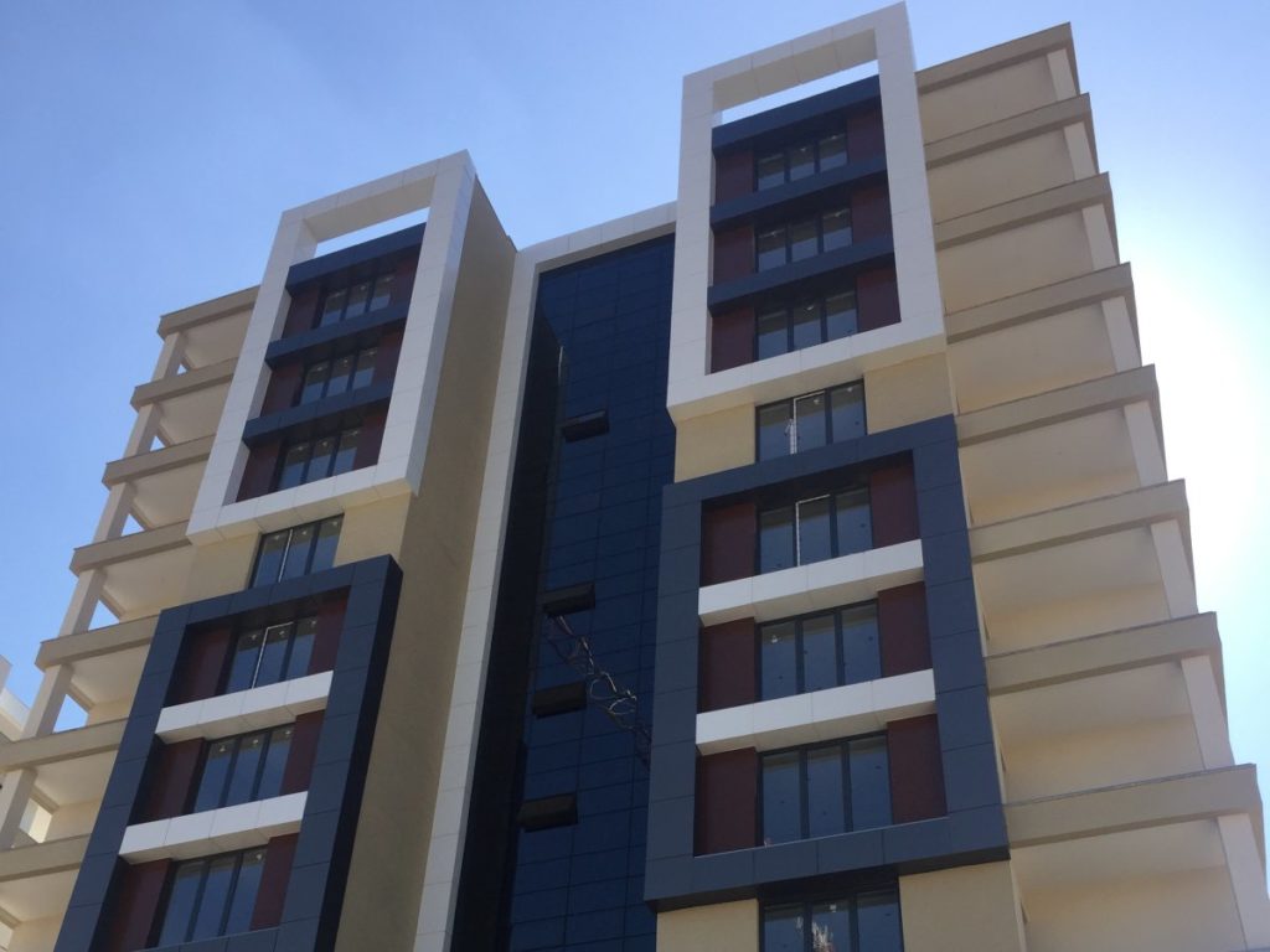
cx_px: 635
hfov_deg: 61.7
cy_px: 476
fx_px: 1064
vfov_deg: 48.2
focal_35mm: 29
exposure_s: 1/1276
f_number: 2.2
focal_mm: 4.15
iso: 32
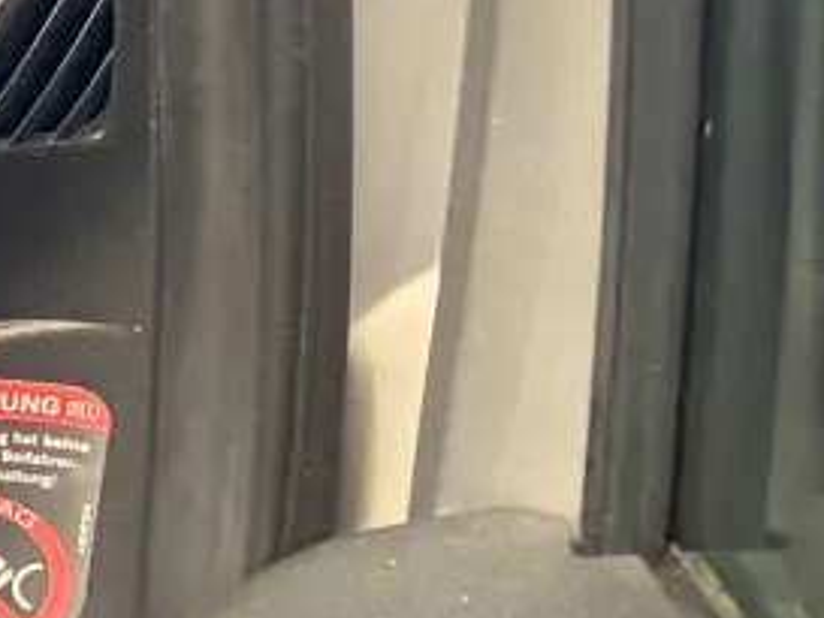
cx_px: -1729
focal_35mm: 183
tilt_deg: -25.9
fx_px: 4358
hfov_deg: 8.7
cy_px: 163
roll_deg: +3.6
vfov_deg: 8.1
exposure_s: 1/60
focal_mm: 5.96
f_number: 1.6
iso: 250
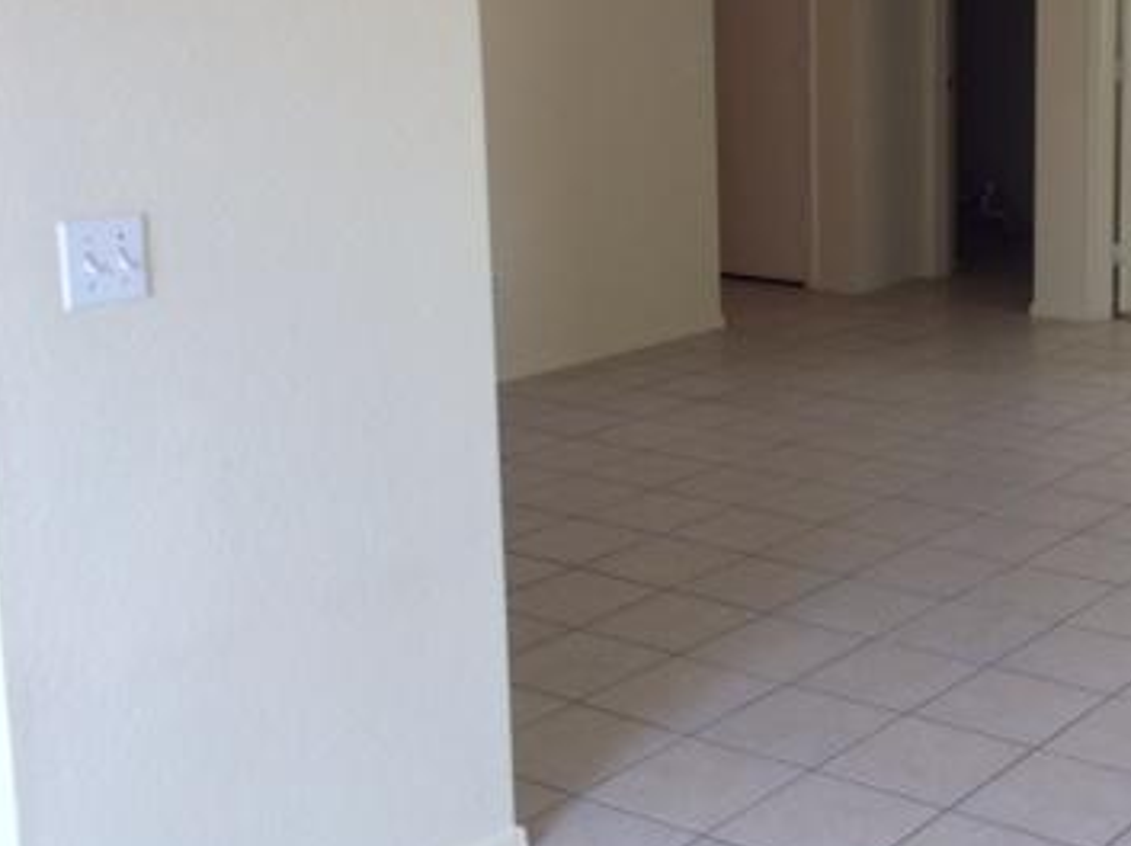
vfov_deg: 25.0
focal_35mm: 58
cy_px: 269
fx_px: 1893
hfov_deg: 31.8
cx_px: 1003
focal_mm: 3.3
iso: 32
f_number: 2.4
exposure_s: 1/40
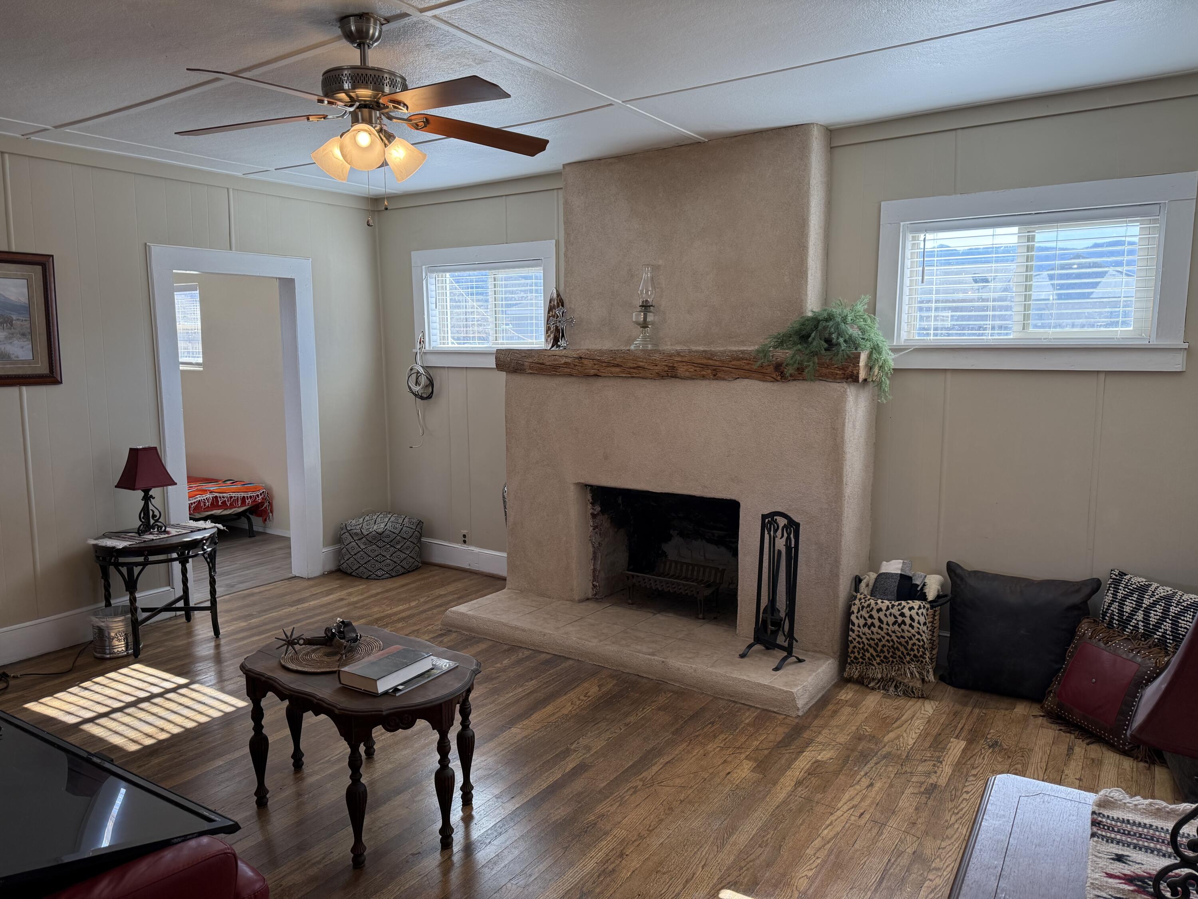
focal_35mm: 24
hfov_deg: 71.6
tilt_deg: -6.8
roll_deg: -0.3
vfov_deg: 56.8
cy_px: 450
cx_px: 599
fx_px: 831
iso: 125
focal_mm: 6.76
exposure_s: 1/229
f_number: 1.78
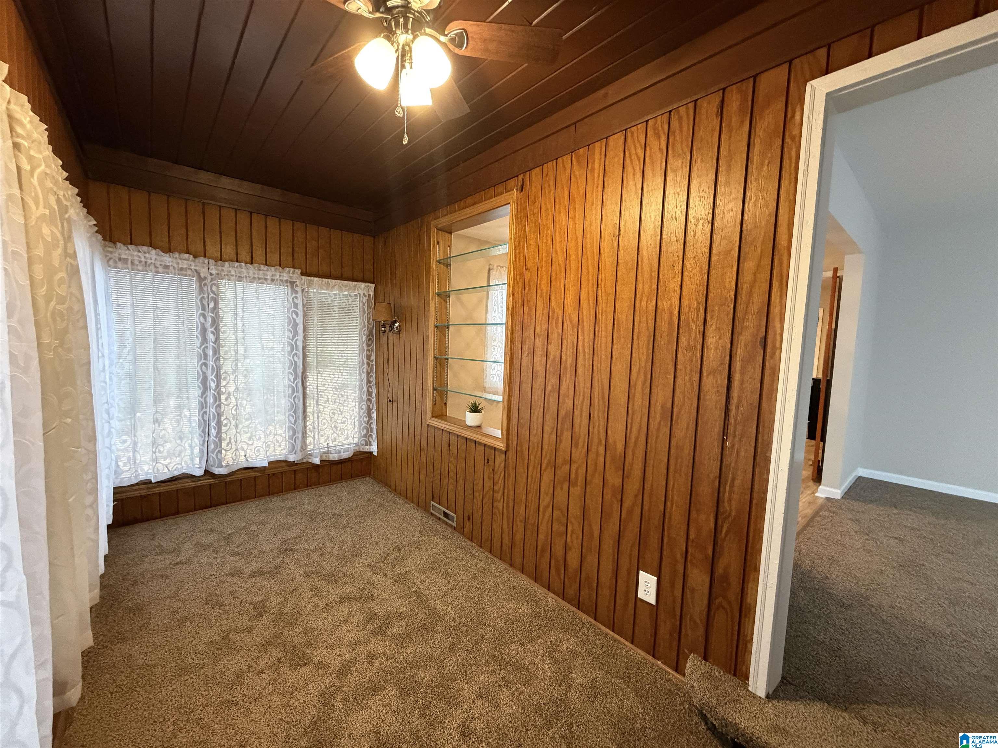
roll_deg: -1.8
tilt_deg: -4.6
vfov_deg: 85.7
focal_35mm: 14
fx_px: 404
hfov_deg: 102.1
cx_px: 499
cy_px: 374
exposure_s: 1/60
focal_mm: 2.22
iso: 640
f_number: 2.2
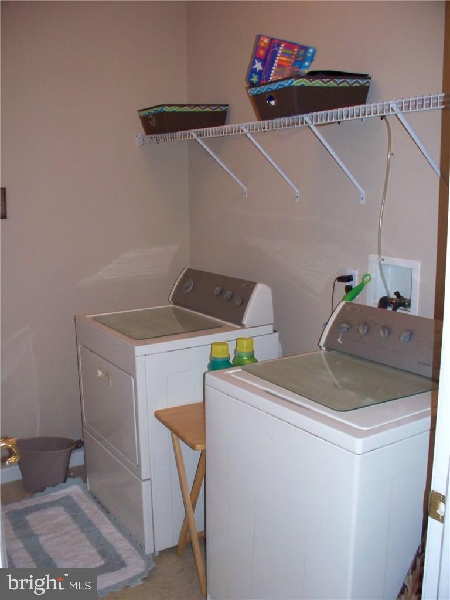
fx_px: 624
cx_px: 225
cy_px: 300
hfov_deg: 39.7
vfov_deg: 51.4
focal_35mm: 36
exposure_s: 1/30
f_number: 2.8
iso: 200
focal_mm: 7.54
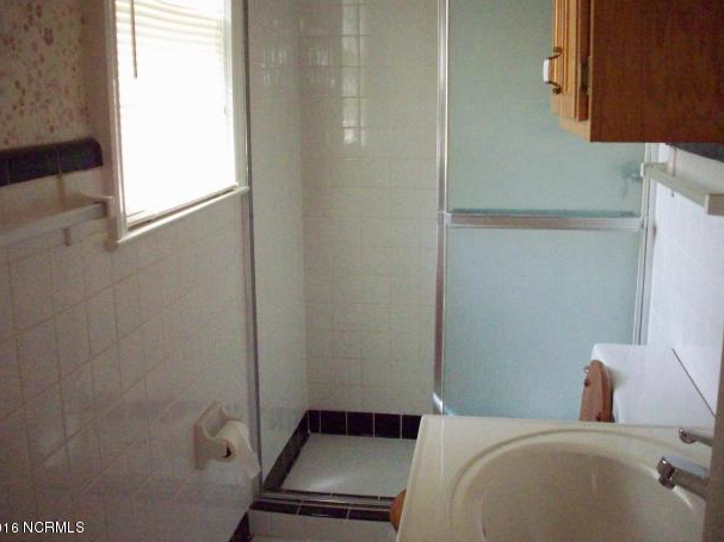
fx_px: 816
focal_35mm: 39
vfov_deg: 36.8
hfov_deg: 47.9
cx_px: 349
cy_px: 266
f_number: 2.8
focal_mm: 6.2
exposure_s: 1/128
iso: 693
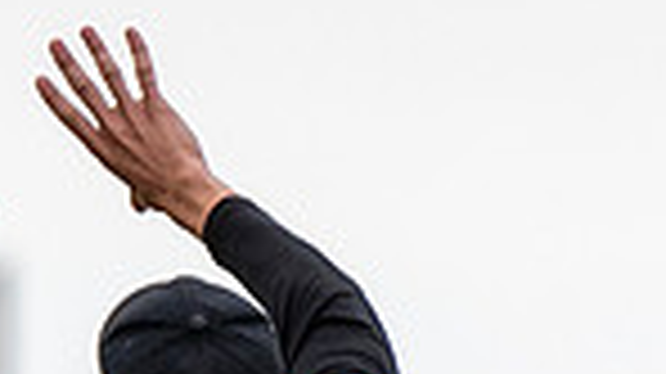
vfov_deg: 0.5
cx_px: 57
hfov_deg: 0.9
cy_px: 892
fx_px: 40535
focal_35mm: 2297
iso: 500
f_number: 4
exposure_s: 1/1250
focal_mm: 200
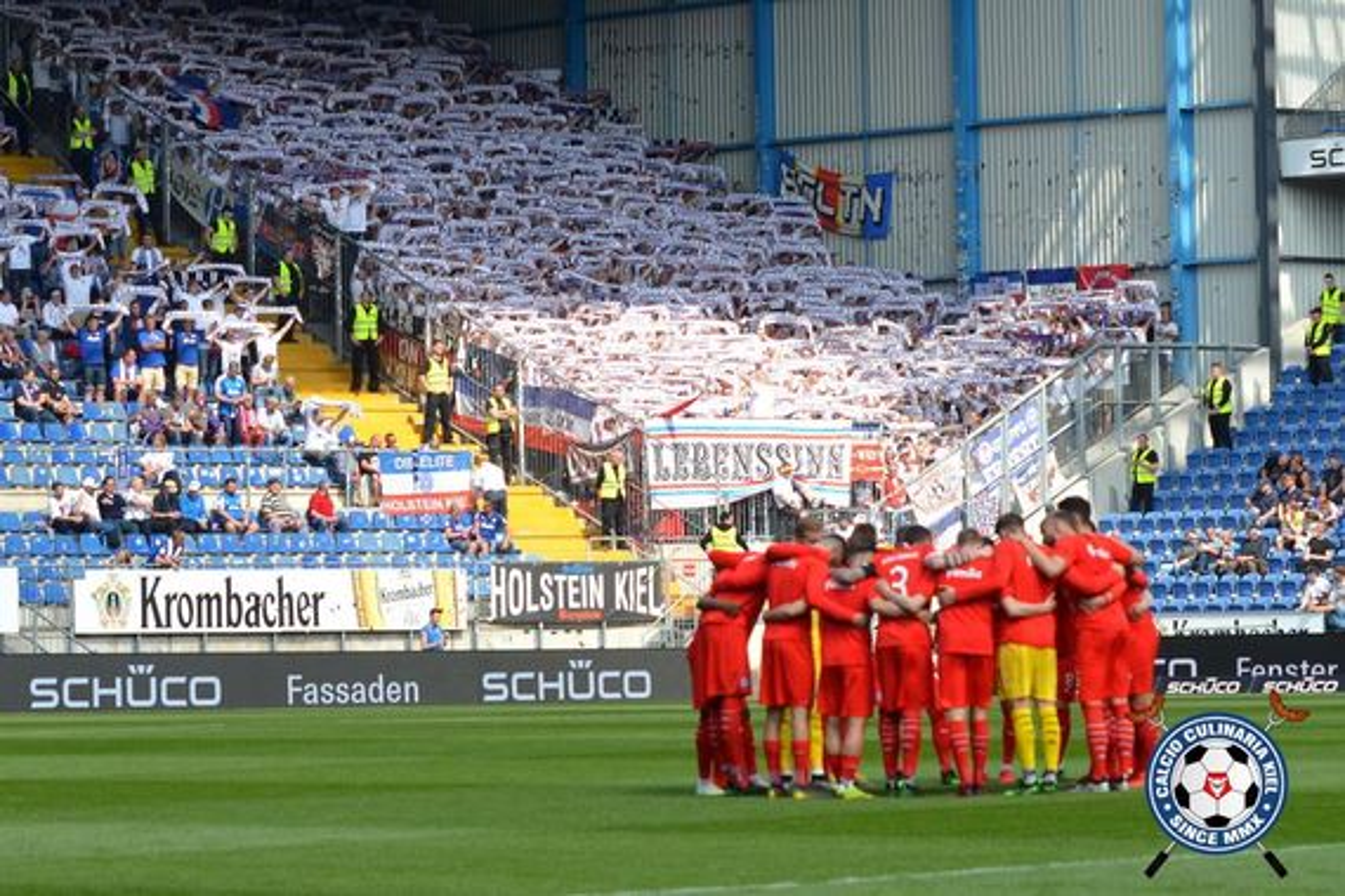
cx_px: 672
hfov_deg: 19.5
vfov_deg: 13.0
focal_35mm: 105
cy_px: 448
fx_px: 3923
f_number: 4.5
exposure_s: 1/1000
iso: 250
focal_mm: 70
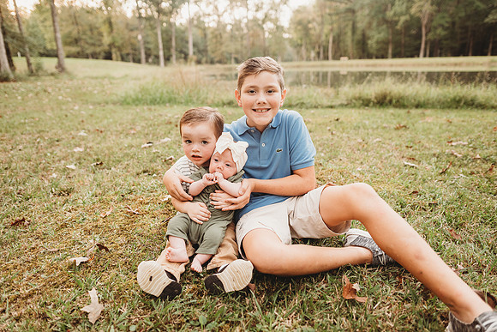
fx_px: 331
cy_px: 166
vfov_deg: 53.2
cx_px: 248
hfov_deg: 73.7
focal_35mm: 24
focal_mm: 24
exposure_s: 1/125
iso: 1000
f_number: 2.5
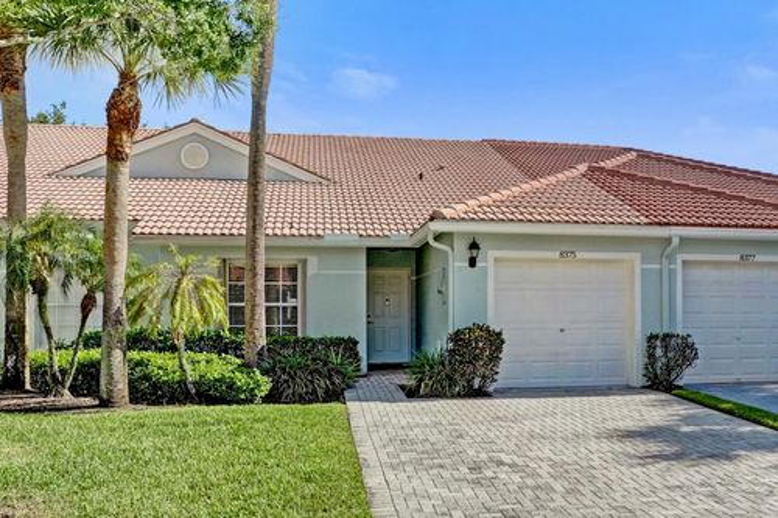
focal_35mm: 16
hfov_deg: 96.8
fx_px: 346
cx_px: 389
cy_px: 259
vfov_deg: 73.7
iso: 800
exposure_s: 1/4000
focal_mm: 16
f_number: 5
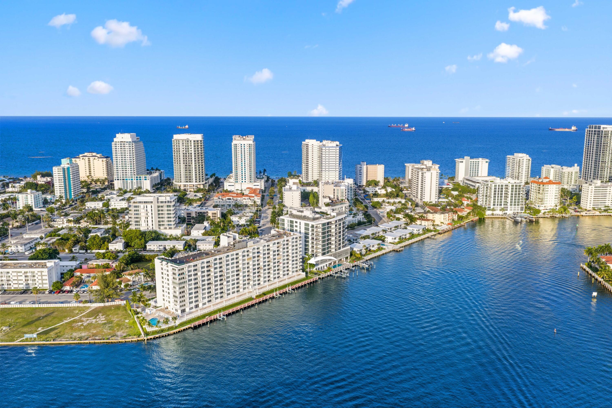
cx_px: 306
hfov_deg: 65.5
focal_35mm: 28
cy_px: 204
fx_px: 476
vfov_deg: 46.4
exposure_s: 1/320
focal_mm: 14.45
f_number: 2.8
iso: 100
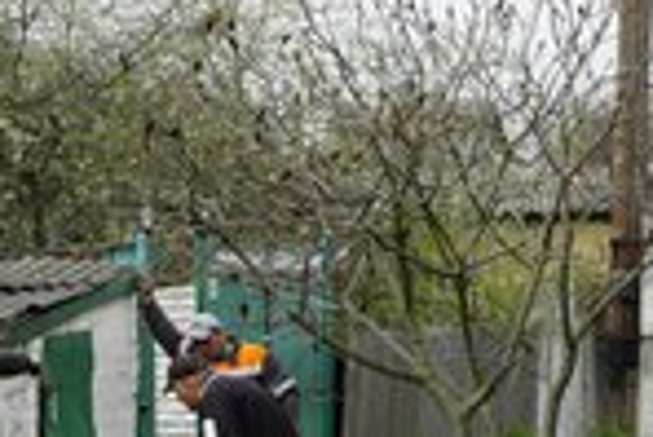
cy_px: 254
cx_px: 238
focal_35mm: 154
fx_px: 2796
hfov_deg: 13.3
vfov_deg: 8.9
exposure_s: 1/80
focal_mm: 57
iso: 100
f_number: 11
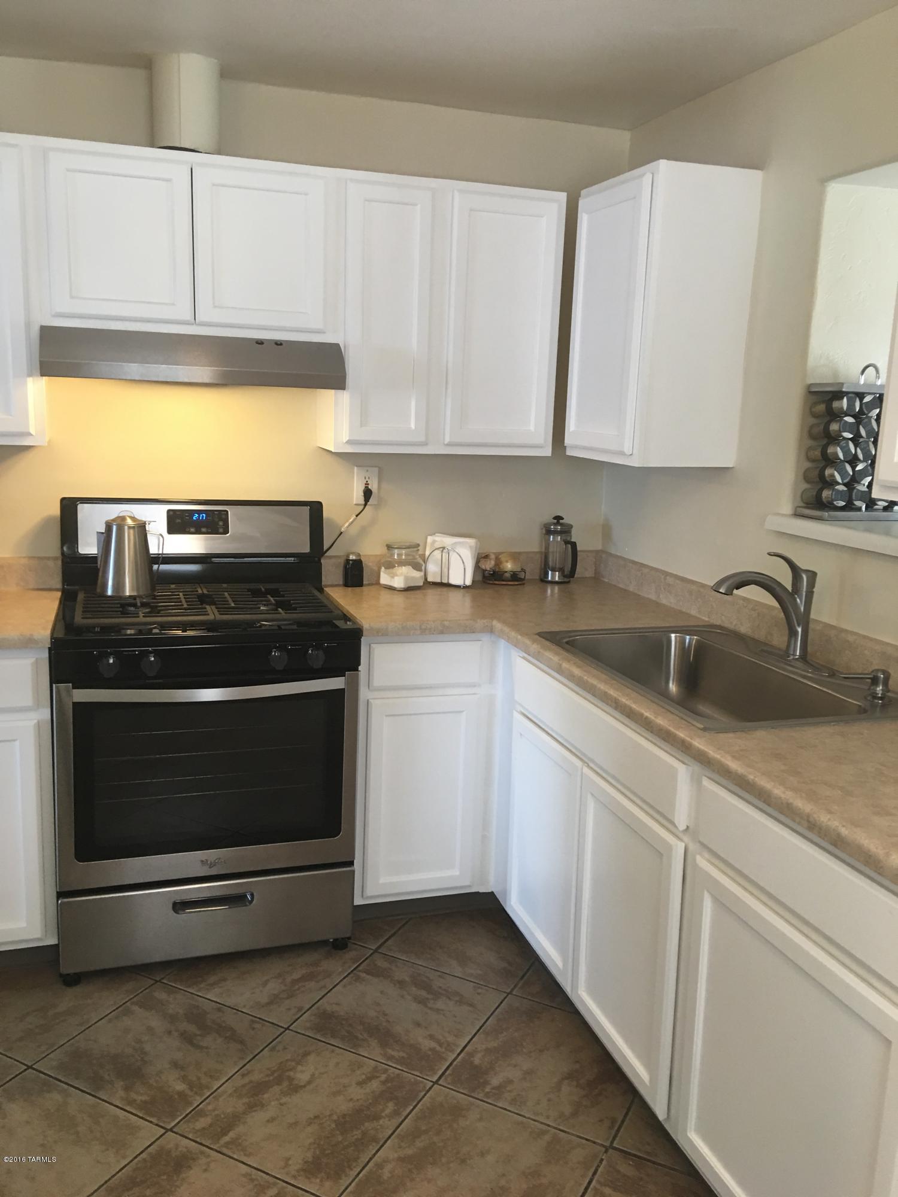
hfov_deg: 48.2
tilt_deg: -9.9
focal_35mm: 29
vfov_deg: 61.7
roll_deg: -2.2
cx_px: 449
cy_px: 598
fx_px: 1003
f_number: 2.2
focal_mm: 4.15
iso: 64
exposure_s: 1/17
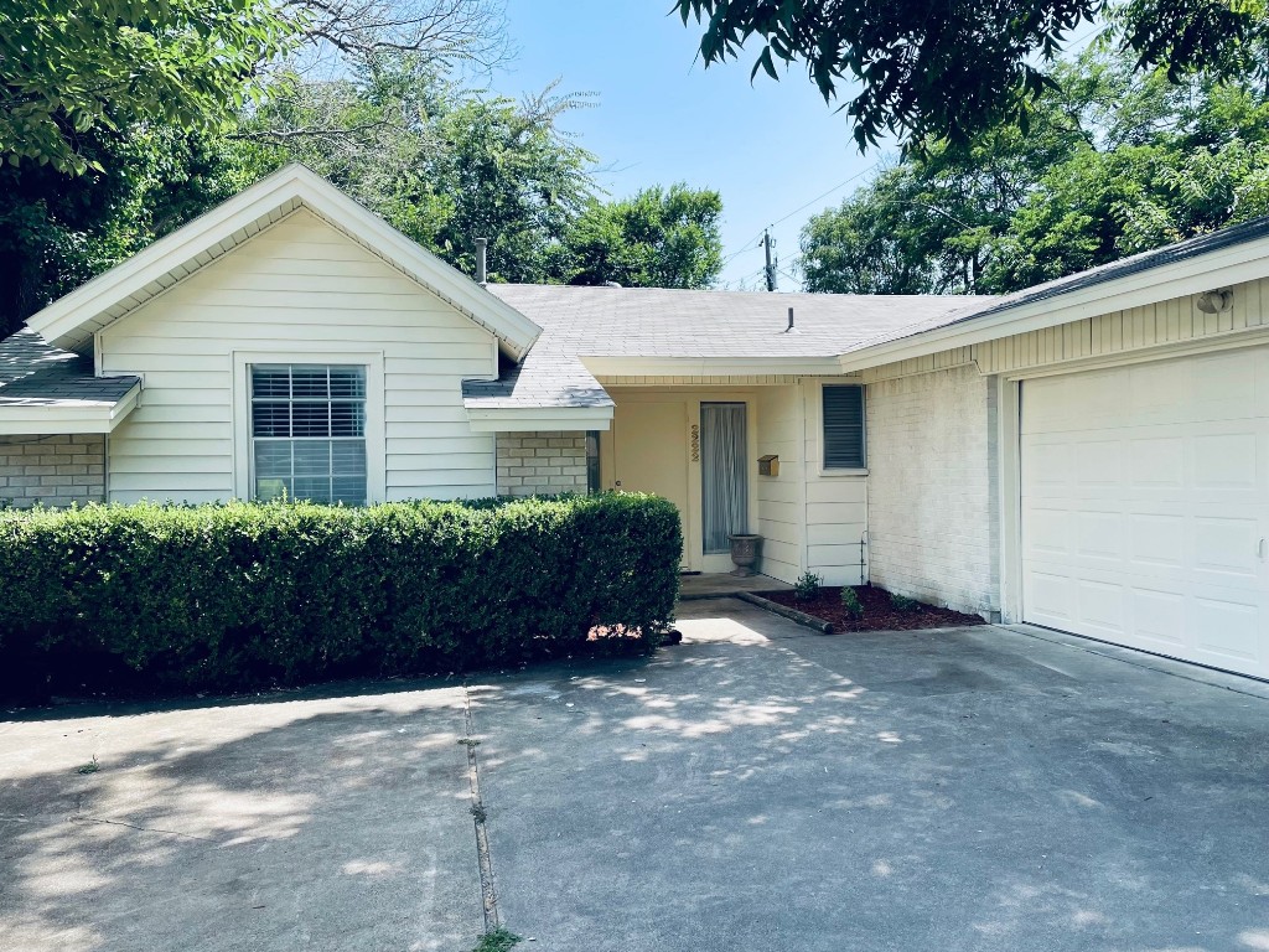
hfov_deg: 67.3
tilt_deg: +0.7
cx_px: 634
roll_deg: +1.9
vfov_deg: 53.1
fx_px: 953
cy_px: 476
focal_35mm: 26
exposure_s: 1/1171
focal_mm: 4.2
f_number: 1.6
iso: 32
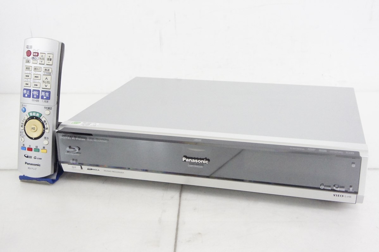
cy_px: 126
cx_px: 190
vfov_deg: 31.8
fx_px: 442
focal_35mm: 42
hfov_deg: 46.4
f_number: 10
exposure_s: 1/50
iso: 6400
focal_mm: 28
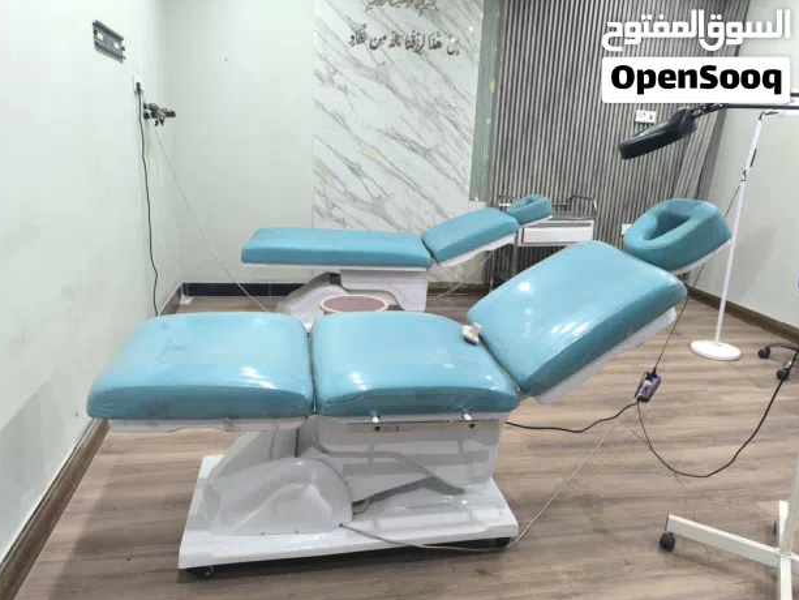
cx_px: 405
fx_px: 554
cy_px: 291
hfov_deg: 71.6
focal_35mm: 24
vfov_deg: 56.8
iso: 800
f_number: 1.65
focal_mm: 6.14
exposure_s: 1/50
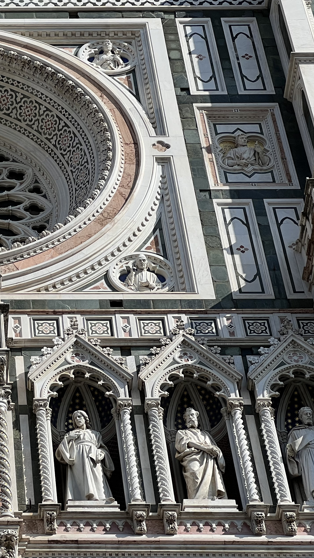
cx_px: -89
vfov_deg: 16.0
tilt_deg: +51.4
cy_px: 288
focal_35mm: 134
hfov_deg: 8.9
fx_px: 1983
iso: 32
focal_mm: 9
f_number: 2.8
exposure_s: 1/1054
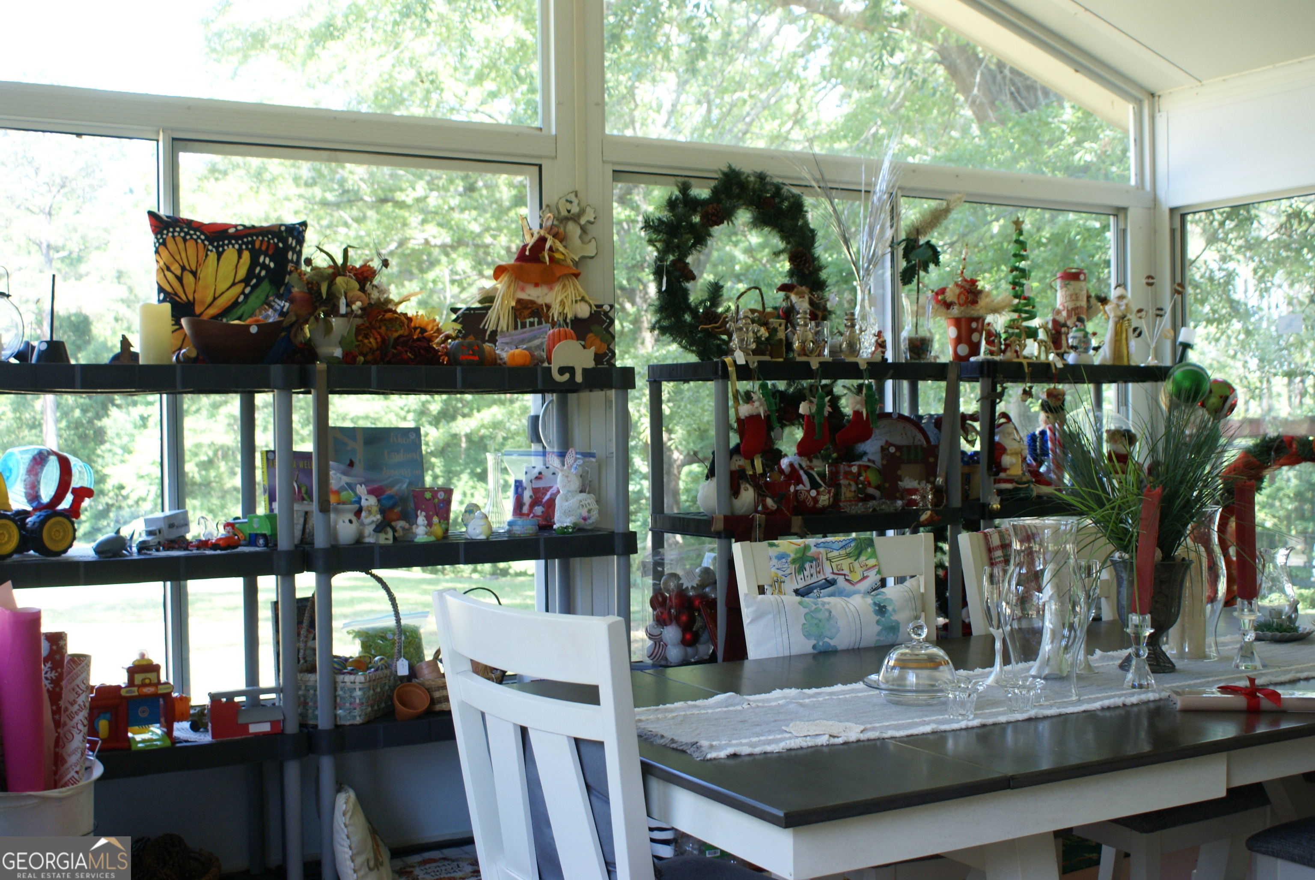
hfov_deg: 49.5
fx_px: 1426
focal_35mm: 39
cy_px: 440
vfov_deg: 34.3
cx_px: 658
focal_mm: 26
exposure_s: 1/50
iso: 250
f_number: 4.5
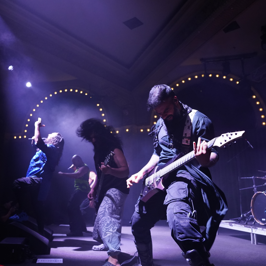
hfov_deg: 52.2
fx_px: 270
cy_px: 134
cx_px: 108
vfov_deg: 52.5
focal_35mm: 31
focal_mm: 24
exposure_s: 1/160
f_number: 4
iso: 6400
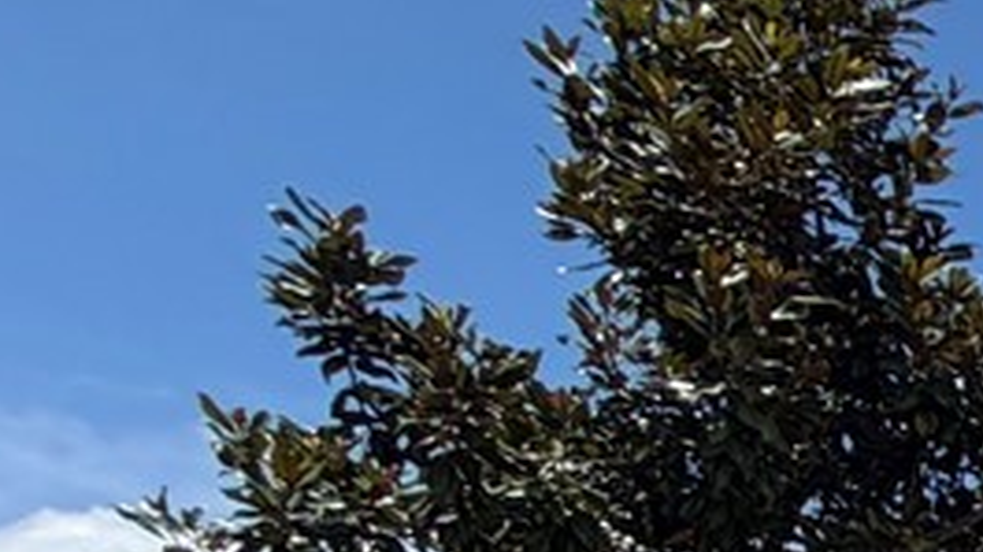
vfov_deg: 11.5
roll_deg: -0.9
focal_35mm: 92
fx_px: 2398
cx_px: 2778
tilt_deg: +6.0
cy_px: 1186
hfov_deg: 12.4
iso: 20
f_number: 2.2
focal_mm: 2.22
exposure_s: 1/1431
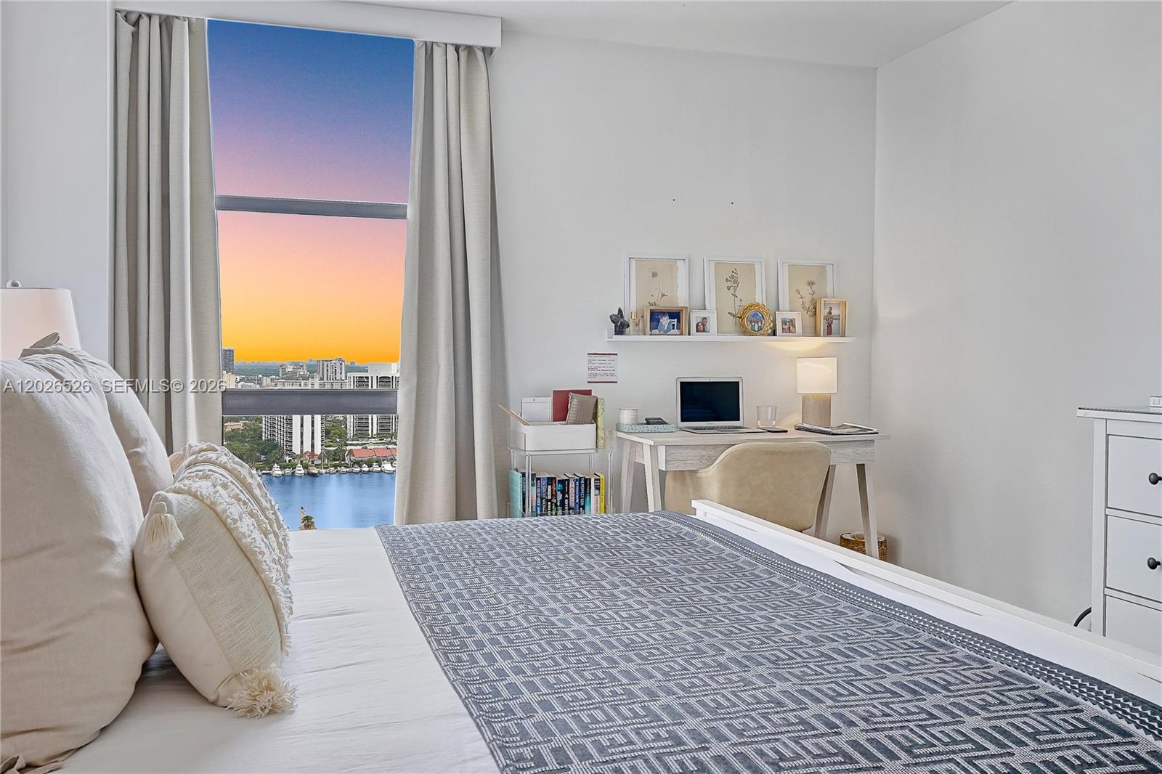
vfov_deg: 43.6
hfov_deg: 61.9
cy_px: 387
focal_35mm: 30
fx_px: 968
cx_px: 581
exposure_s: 1/25
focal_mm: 20
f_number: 10
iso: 250
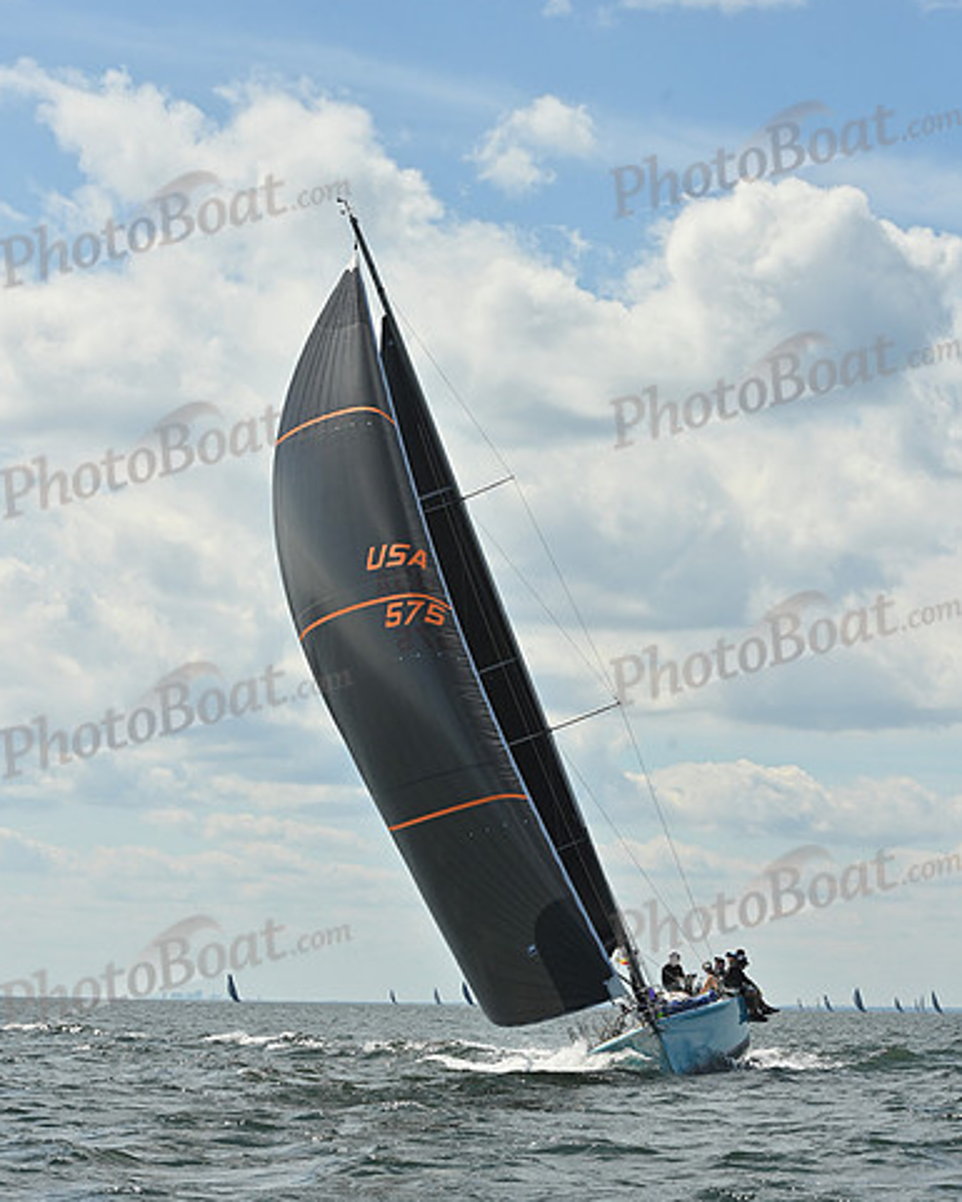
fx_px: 3949
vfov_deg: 17.3
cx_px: 481
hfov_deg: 13.9
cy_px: 550
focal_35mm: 111
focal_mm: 98
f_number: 10
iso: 250
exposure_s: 1/1250
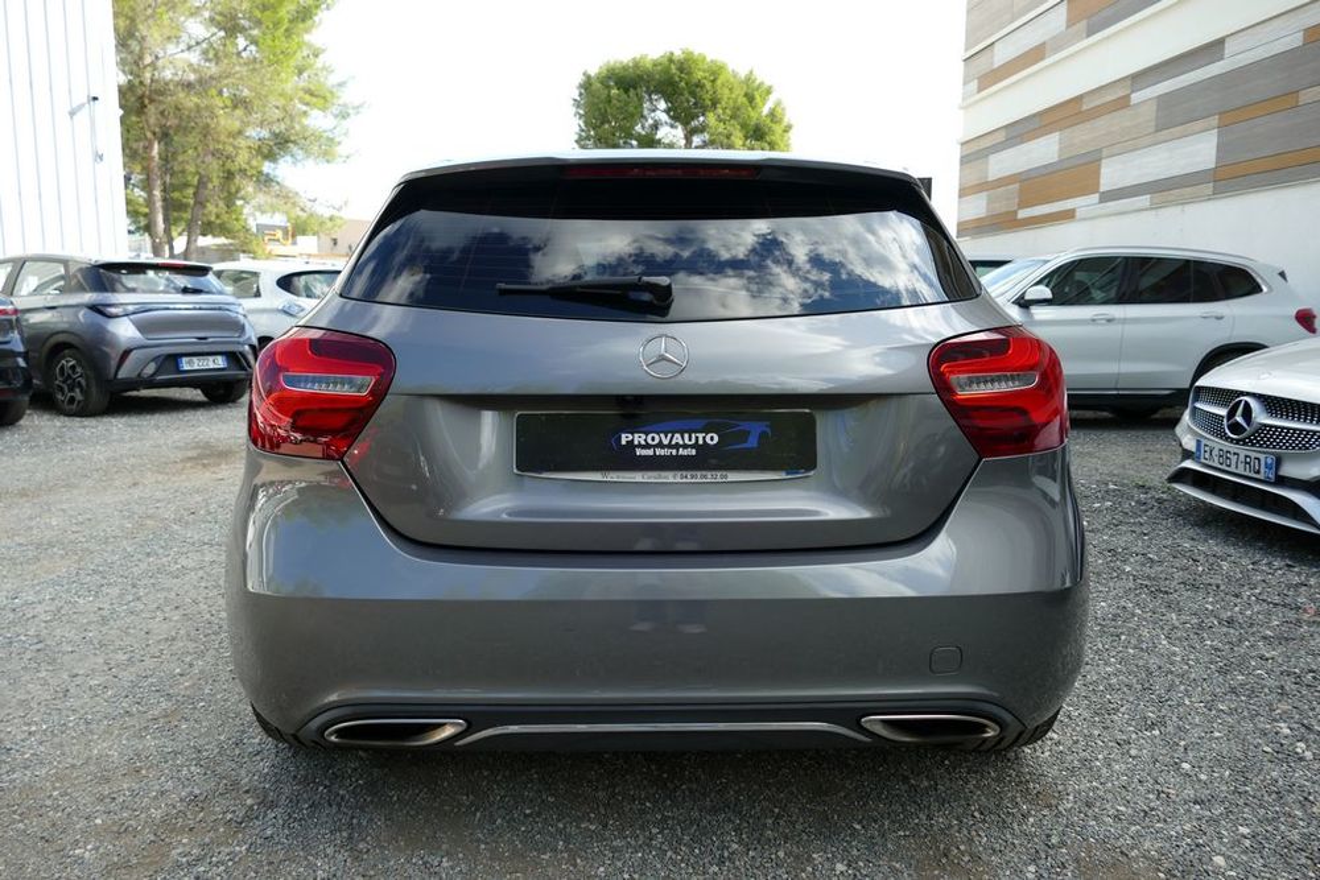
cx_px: 660
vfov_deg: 51.3
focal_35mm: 25
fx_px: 917
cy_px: 440
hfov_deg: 71.5
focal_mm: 9.12
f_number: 2.8
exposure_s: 1/500
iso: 125
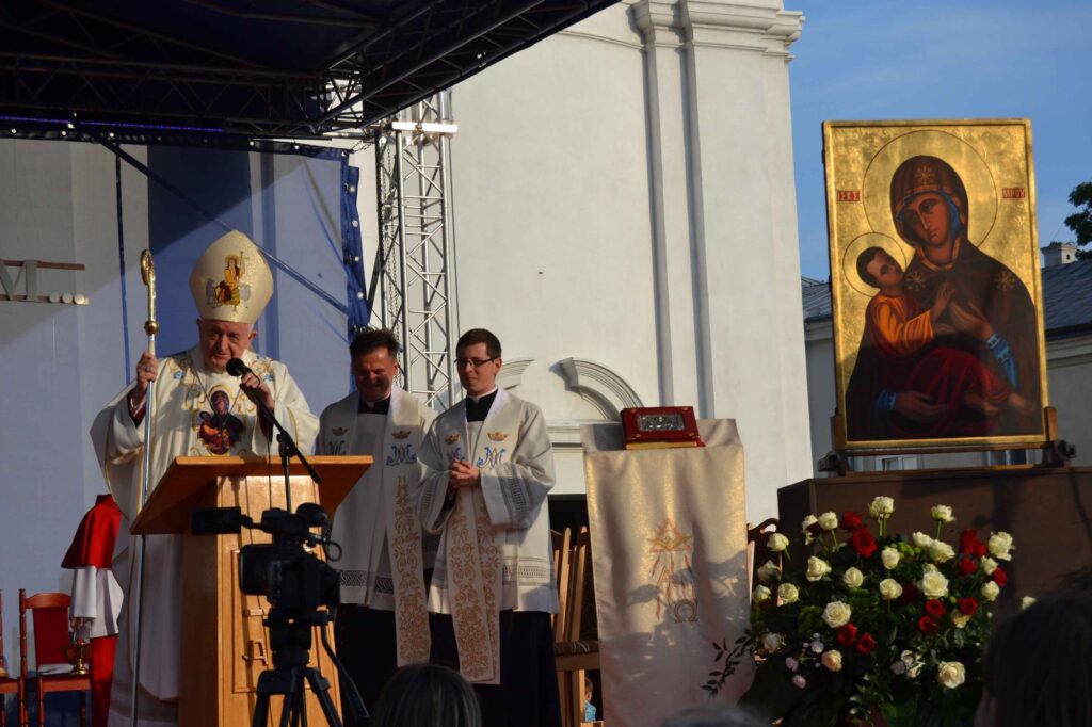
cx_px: 546
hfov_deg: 26.0
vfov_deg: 17.5
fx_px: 2365
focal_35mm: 78
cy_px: 364
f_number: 8
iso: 100
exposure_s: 1/250
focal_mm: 52
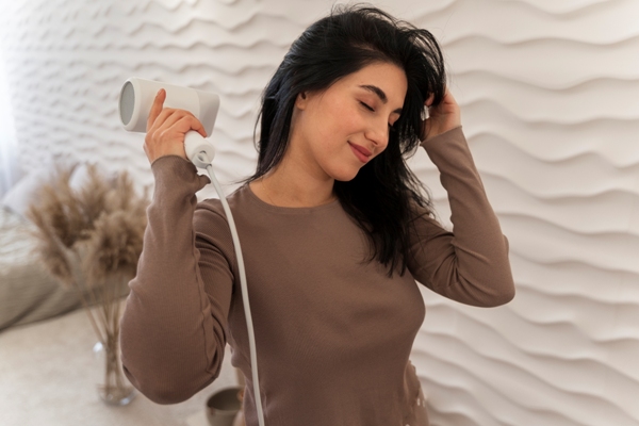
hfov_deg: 60.3
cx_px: 320
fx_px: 550
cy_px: 213
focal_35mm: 31
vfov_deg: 42.3
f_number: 2.8
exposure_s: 1/160
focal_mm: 31
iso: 1250
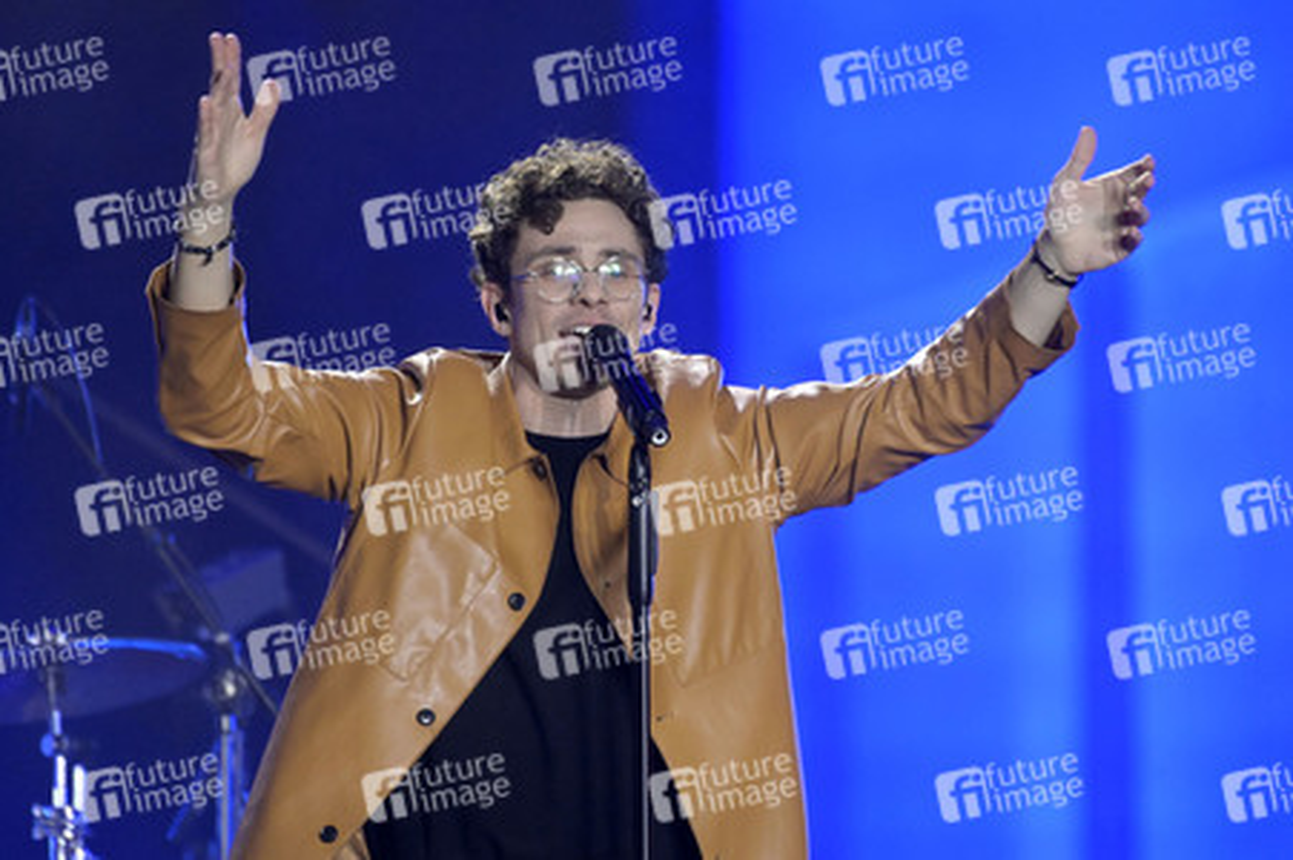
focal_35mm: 500
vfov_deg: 2.7
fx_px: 17945
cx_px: 646
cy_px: 430
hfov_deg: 4.1
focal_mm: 500
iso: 12800
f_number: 5.6
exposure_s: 1/1000
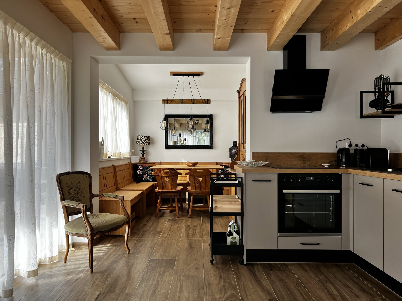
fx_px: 302
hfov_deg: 67.3
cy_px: 150
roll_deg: +0.3
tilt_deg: +0.0
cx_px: 201
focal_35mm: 26
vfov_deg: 53.1
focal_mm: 5.7
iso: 50
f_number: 1.5
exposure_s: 1/414
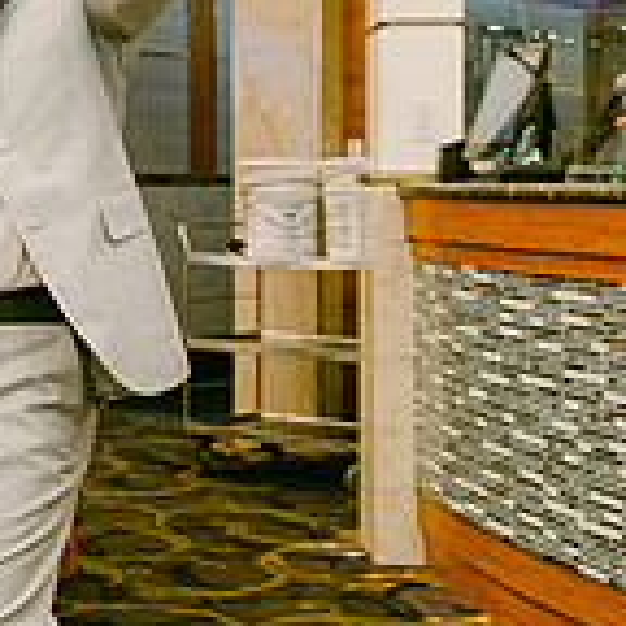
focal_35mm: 82
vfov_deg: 21.1
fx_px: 1678
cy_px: 206
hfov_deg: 20.1
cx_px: -78
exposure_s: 1/125
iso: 800
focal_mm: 16
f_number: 2.8
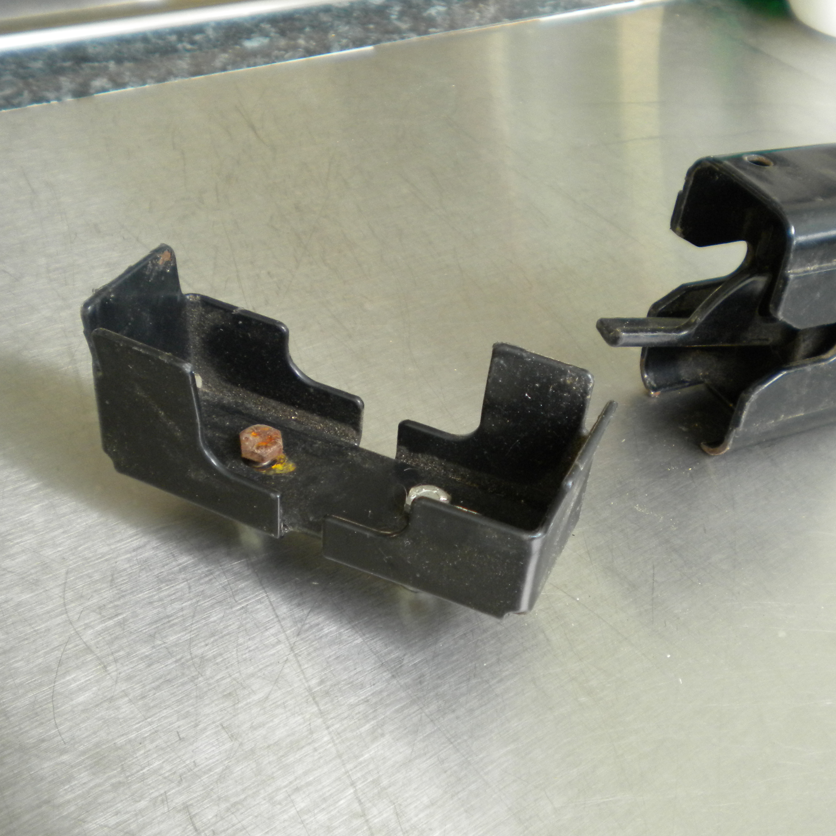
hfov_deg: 39.7
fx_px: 1148
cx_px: 531
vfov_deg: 40.0
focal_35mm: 42
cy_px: 415
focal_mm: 6.3
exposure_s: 1/29.1
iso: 200
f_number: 3.1
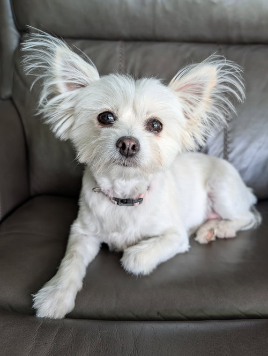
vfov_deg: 71.5
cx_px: 134
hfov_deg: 56.9
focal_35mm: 24
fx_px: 247
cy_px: 178
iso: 309
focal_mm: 6.9
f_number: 1.68
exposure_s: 1/301
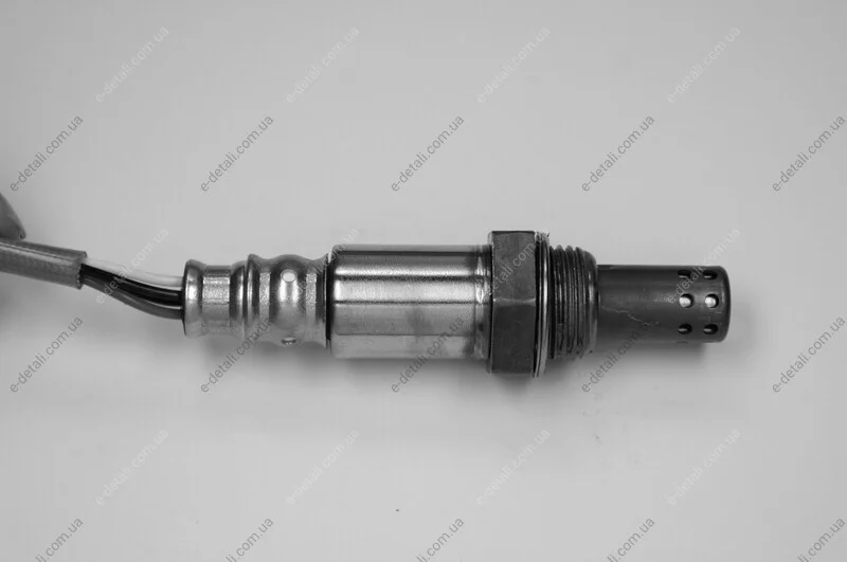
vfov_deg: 15.1
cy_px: 281
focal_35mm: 90
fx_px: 2114
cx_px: 424
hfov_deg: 22.7
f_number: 5.6
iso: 400
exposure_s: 1/100
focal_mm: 60
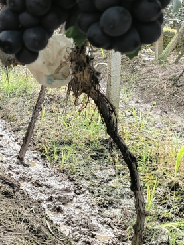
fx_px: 552
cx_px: 43
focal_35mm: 78
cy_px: 34
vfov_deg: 24.4
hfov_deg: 18.8
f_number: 1.8
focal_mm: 6.14
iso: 160
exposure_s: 1/100
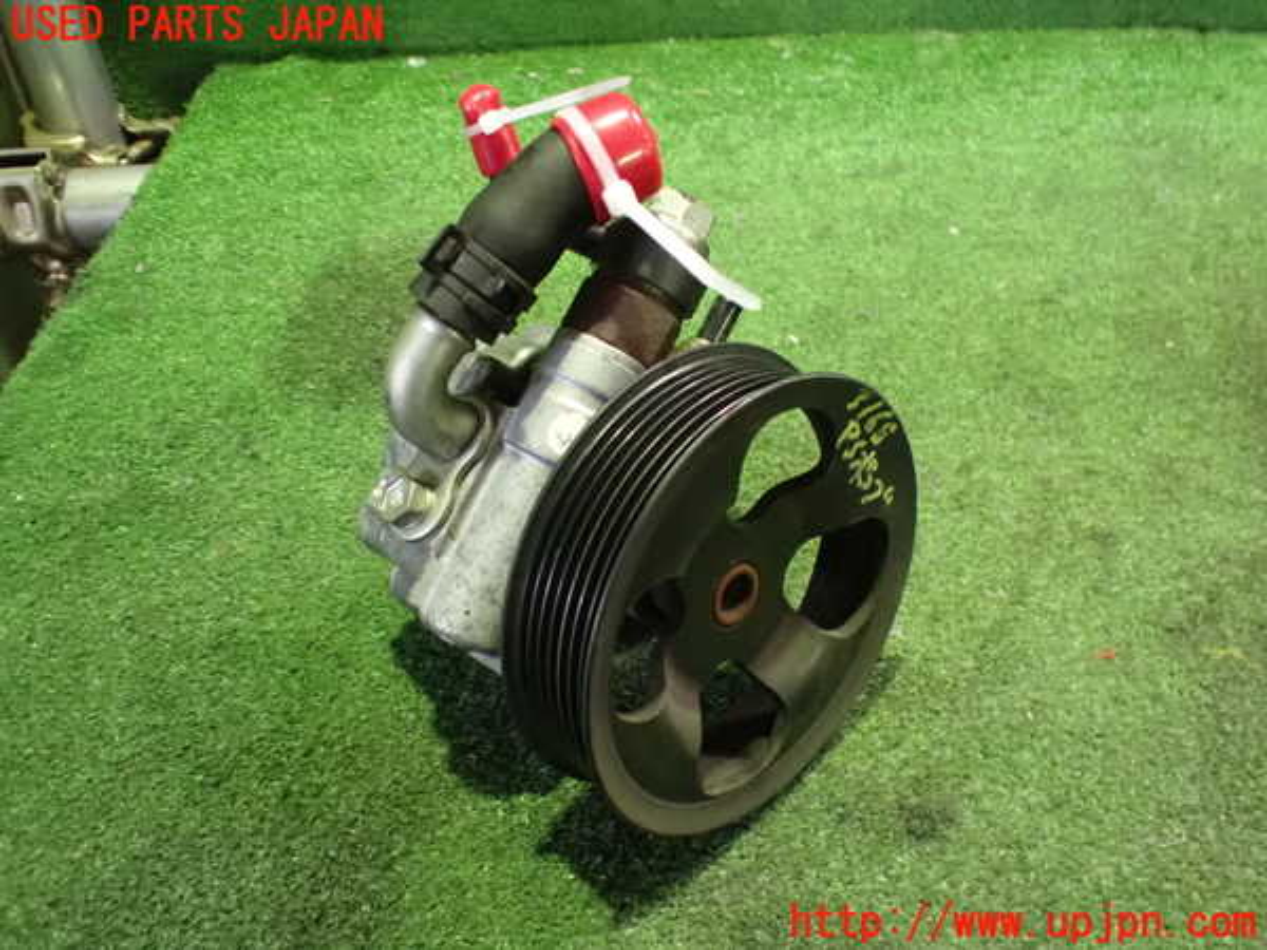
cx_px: 634
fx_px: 1098
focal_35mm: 30
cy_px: 475
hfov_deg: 60.0
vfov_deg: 46.8
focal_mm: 5.4
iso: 1600
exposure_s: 1/30
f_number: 2.3
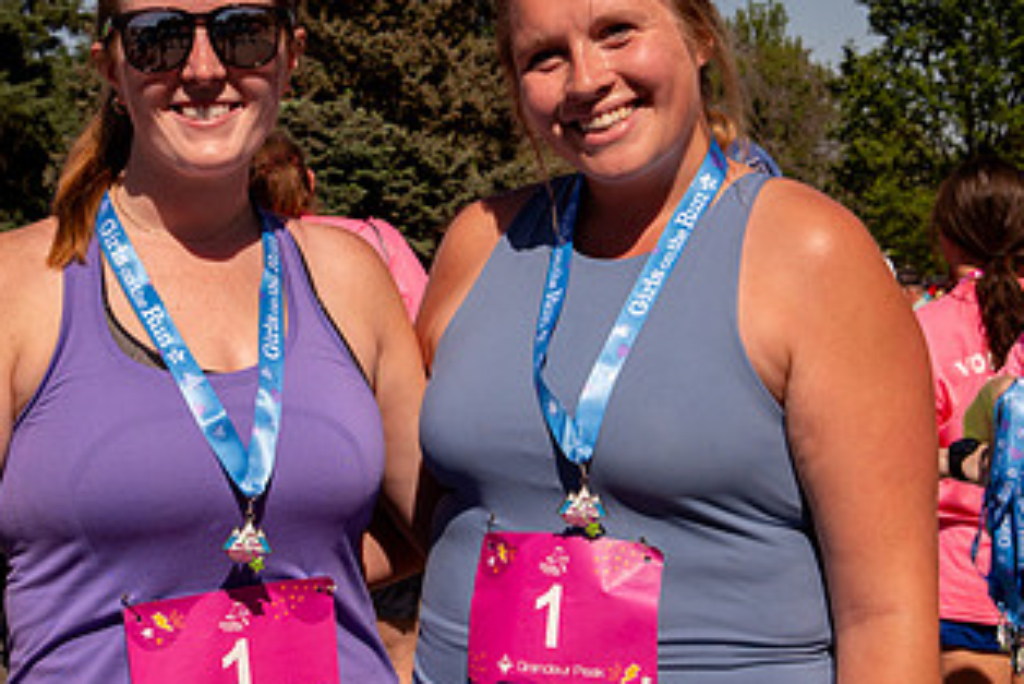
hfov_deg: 21.2
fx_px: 2732
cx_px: 403
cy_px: 209
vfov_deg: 14.2
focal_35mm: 96
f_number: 11
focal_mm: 50
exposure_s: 1/1600
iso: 800
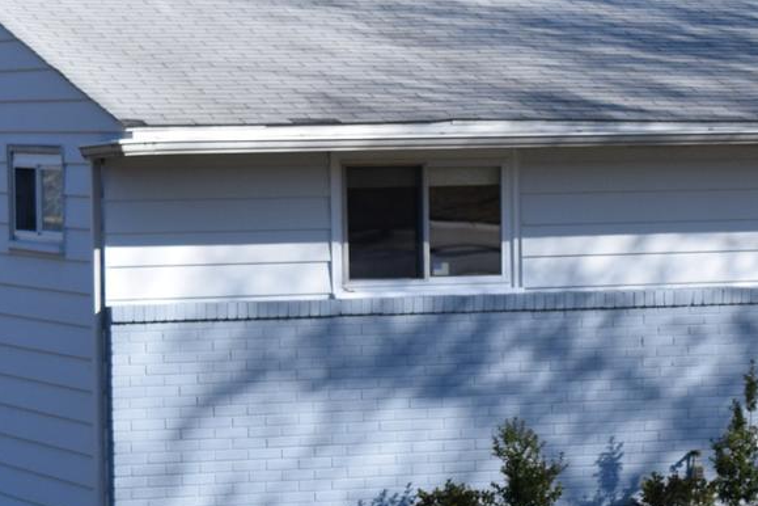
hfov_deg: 10.7
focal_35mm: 191
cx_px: 729
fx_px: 4021
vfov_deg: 7.2
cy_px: 390
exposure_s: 1/1600
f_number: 6.3
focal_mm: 36
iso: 400
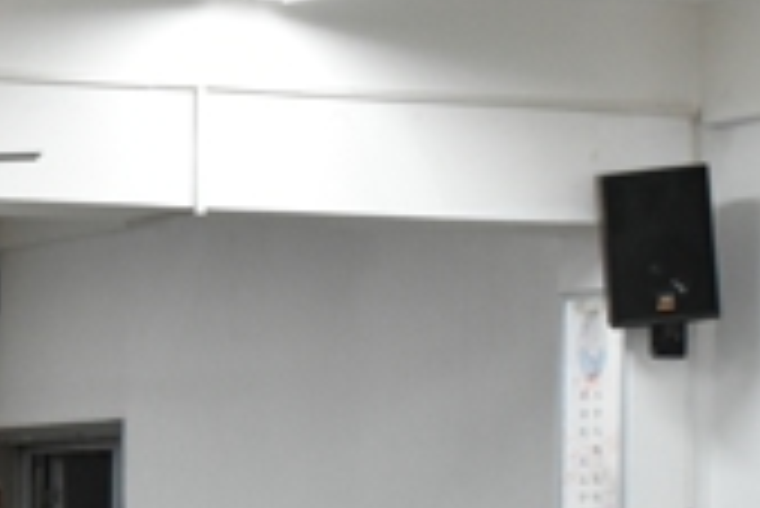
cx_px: -490
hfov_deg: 10.8
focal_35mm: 181
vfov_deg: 7.5
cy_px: 623
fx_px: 3824
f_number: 8
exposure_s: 1/50
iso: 2000
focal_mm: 30
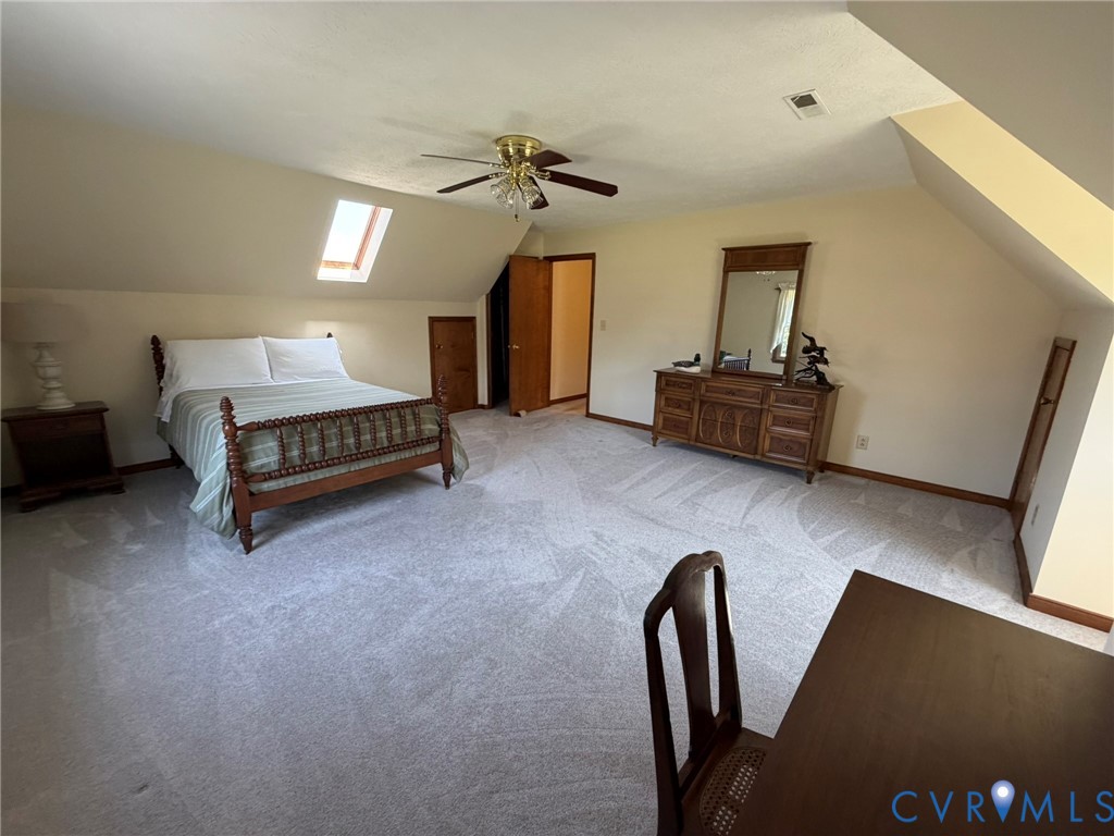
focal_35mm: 14
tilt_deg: -13.0
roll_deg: -0.4
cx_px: 557
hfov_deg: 102.1
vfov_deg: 85.7
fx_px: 451
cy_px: 418
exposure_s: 1/121
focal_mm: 2.22
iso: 320
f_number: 2.2
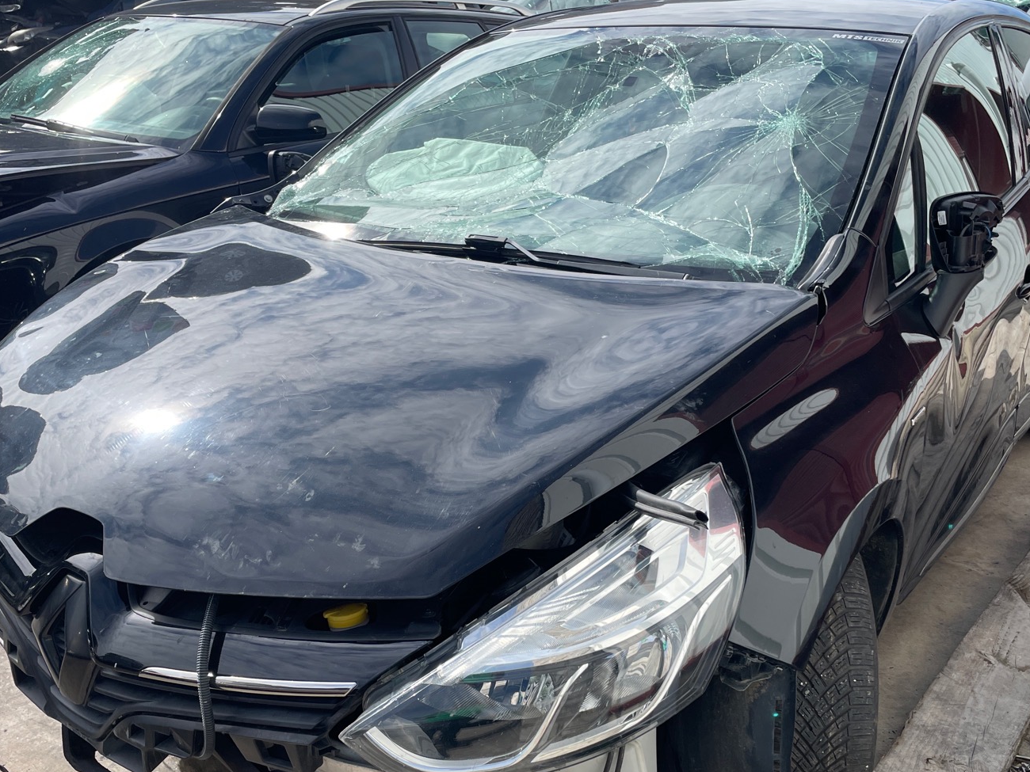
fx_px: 1071
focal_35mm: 36
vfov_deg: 39.4
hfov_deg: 51.3
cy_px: 478
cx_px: 559
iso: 32
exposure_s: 1/2564
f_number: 1.6
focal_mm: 4.2
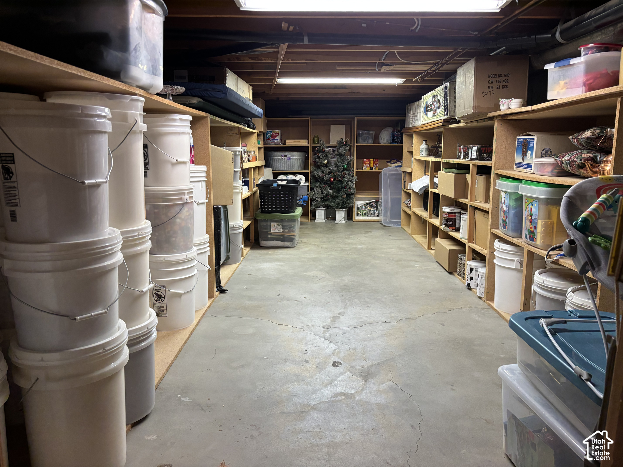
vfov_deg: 53.1
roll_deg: -0.8
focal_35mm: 26
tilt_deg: -10.8
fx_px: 468
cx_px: 312
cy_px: 234
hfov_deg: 67.3
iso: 320
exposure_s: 1/60
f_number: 1.6
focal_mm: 5.96
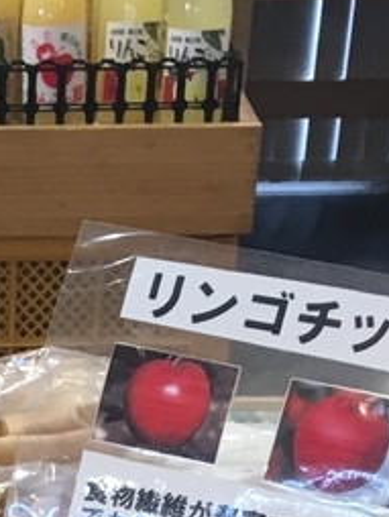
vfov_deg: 12.6
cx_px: -218
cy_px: 1042
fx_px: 2049
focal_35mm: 137
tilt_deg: -34.3
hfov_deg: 10.4
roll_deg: +0.8
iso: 32
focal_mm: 4.15
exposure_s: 1/30
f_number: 2.2
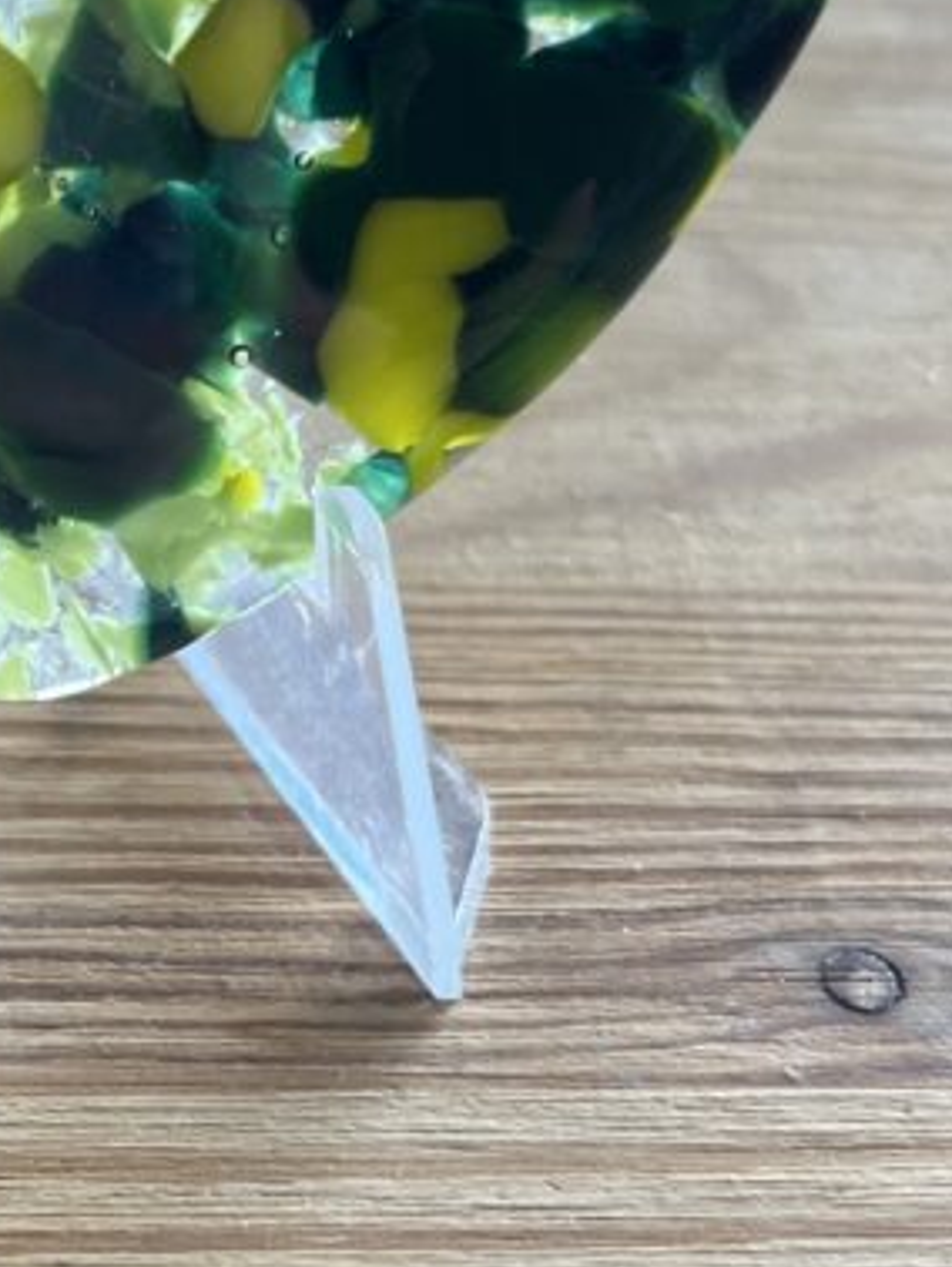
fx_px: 2015
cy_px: 17
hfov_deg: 25.3
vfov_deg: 32.3
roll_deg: +2.4
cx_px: -7
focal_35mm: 55
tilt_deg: -31.1
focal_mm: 5.1
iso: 50
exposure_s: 1/120
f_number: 1.6
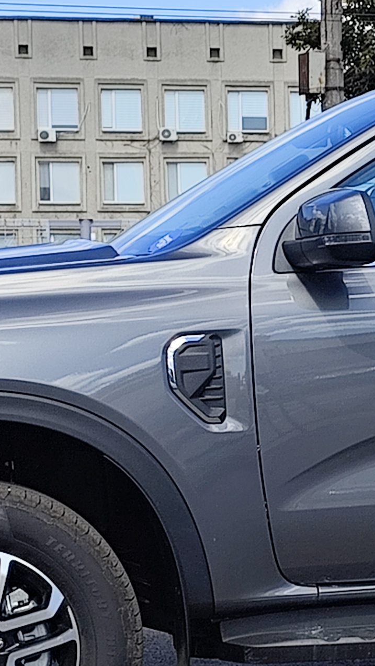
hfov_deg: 8.7
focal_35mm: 136
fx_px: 2405
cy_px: 387
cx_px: 586
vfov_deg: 15.8
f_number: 1.65
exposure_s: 1/835
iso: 50
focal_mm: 6.19
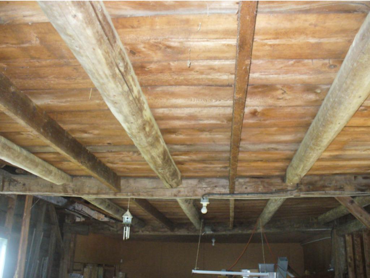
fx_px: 396
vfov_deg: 38.7
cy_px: 139
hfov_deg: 50.1
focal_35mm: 37
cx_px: 185
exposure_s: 1/30
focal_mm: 6.1
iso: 400
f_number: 2.8
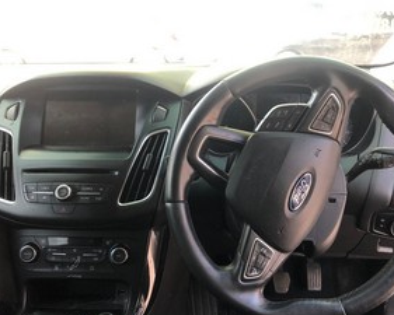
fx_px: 397
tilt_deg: -19.2
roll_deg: -2.1
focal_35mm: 34
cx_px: 220
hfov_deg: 52.7
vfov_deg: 43.2
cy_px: 182
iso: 25
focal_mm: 3.99
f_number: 1.8
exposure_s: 1/40
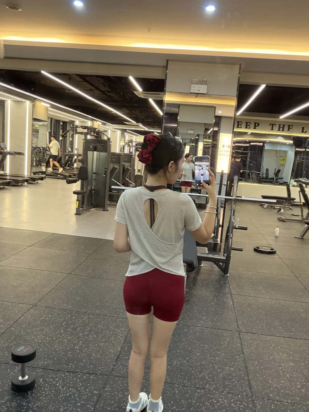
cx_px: 154
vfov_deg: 60.0
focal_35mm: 30
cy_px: 206
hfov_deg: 46.8
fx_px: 357
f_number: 1.9
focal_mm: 2.71
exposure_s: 1/25
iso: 320
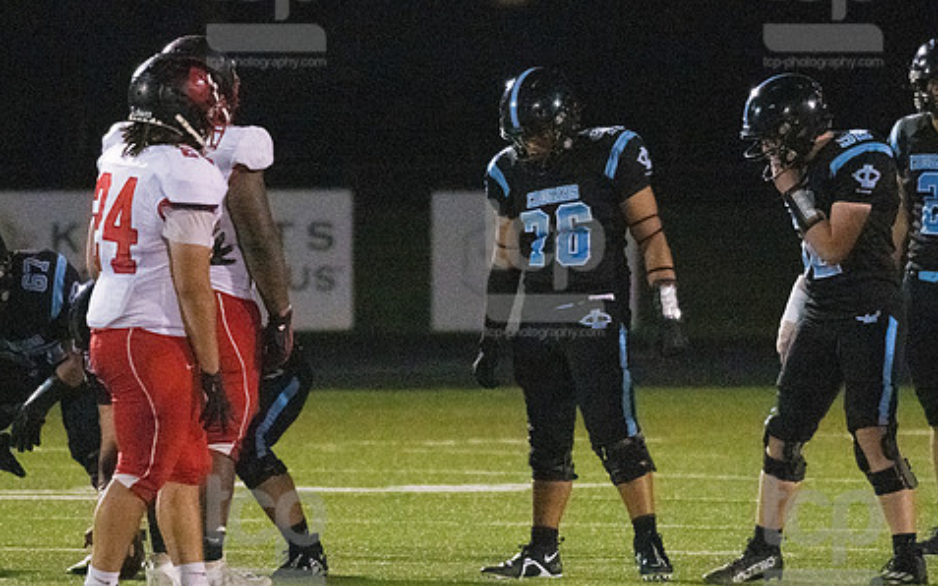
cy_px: 269
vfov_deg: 1.9
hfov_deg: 3.1
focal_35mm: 687
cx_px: 545
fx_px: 17560
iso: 10000
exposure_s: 1/1600
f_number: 5.6
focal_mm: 370
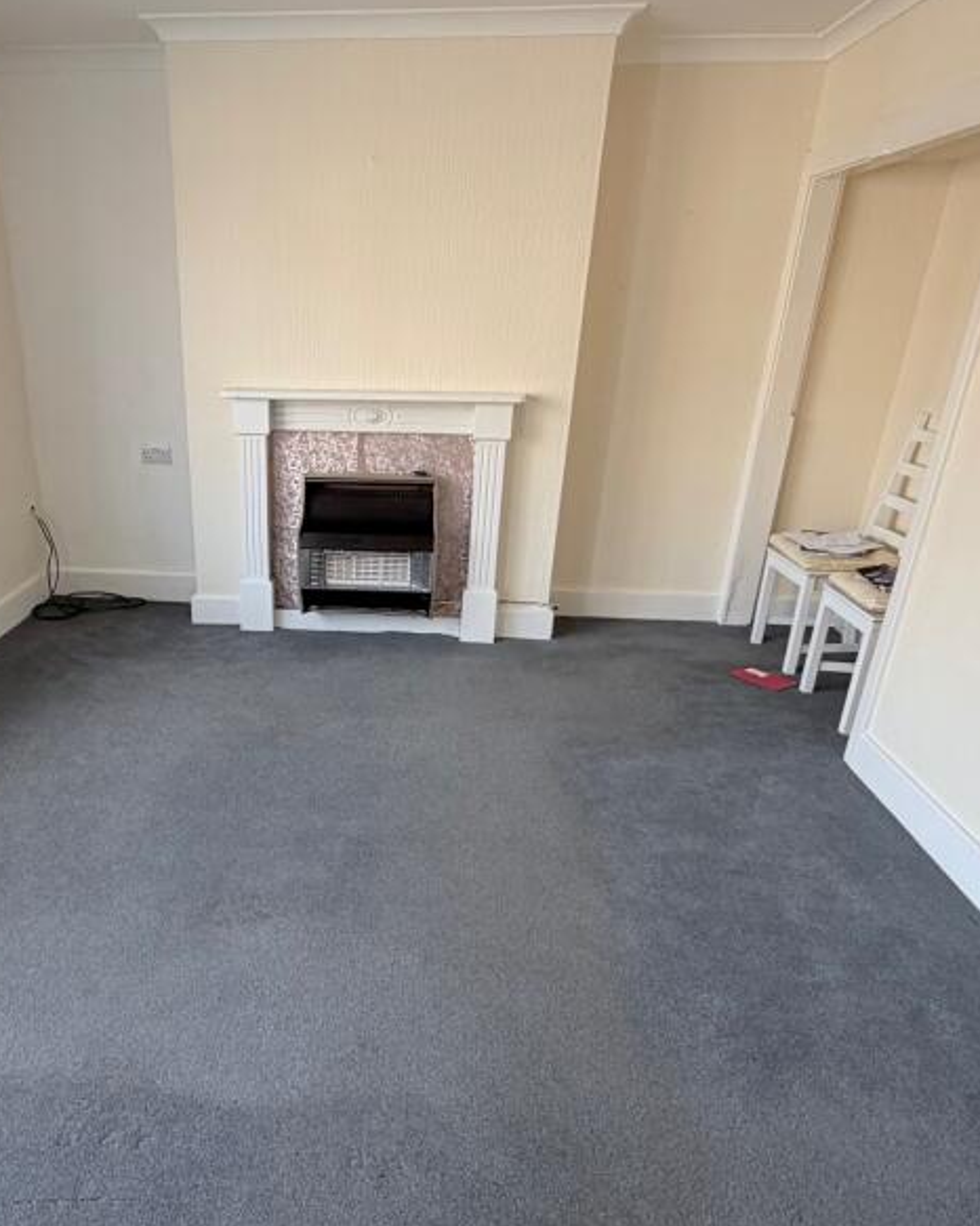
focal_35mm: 24
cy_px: 694
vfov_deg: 70.0
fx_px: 871
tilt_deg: -23.5
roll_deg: -0.8
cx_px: 341
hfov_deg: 57.7
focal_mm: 2.22
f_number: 2.2
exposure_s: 1/121
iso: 125
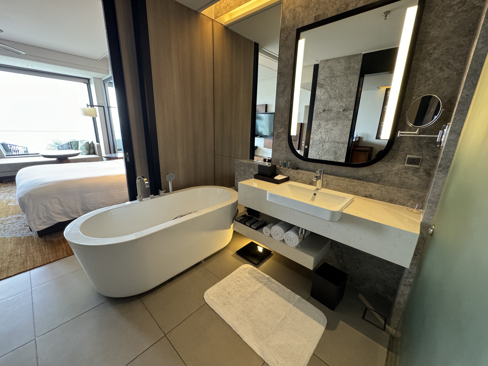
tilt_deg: -16.0
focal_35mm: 14
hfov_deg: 102.1
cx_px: 244
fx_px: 197
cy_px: 183
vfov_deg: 85.7
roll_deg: -1.8
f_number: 2.2
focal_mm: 2.22
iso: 500
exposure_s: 1/50
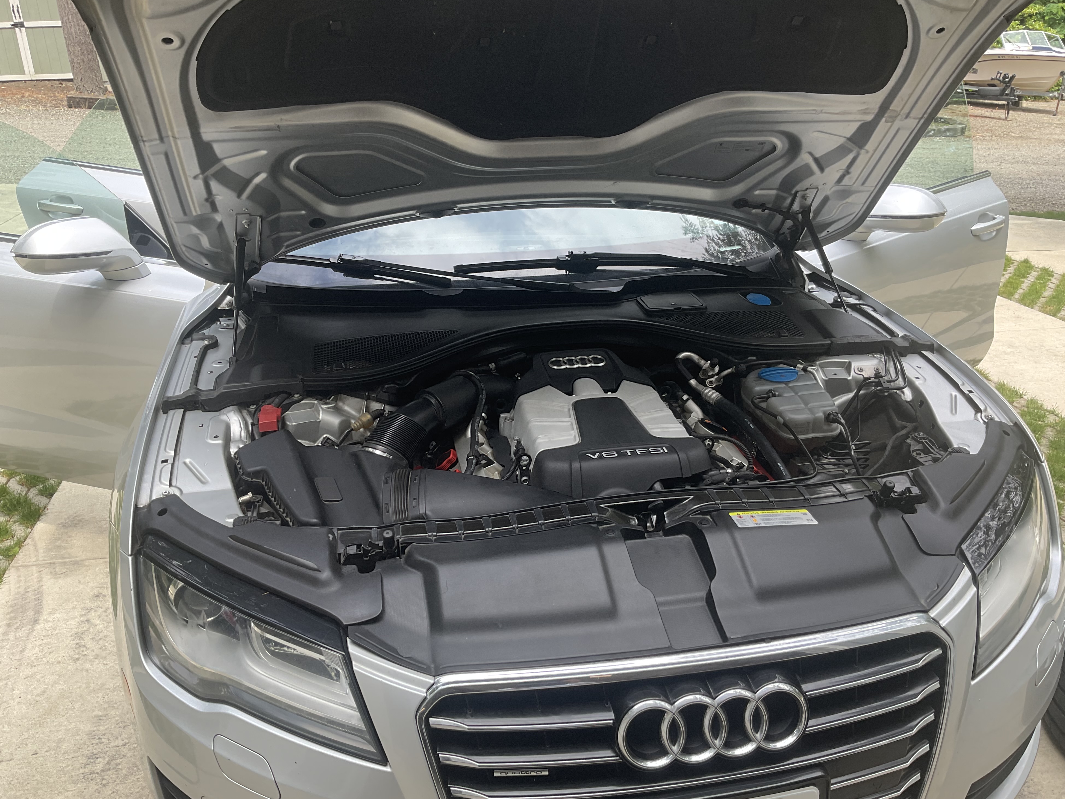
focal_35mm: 30
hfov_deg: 60.0
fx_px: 923
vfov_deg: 46.8
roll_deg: +0.3
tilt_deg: -23.0
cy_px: 392
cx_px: 529
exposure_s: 1/200
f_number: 1.8
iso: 16
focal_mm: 3
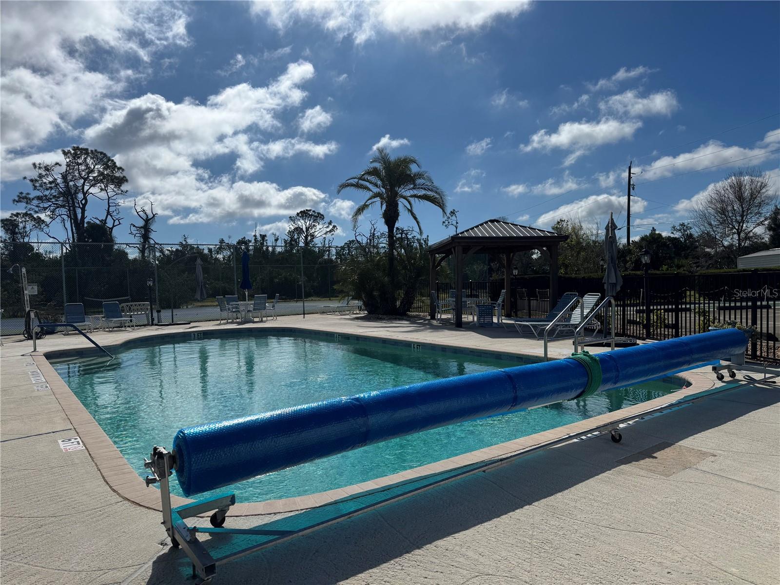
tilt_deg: -1.8
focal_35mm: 24
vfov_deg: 56.8
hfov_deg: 71.6
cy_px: 292
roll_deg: +2.1
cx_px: 390
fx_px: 541
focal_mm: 6.76
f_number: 1.78
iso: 50
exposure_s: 1/12346
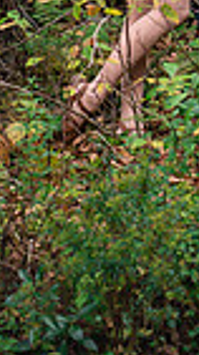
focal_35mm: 284
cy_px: -174
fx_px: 2672
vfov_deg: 7.5
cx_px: 179
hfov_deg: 4.3
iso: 1000
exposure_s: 1/1600
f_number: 2.8
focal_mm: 85
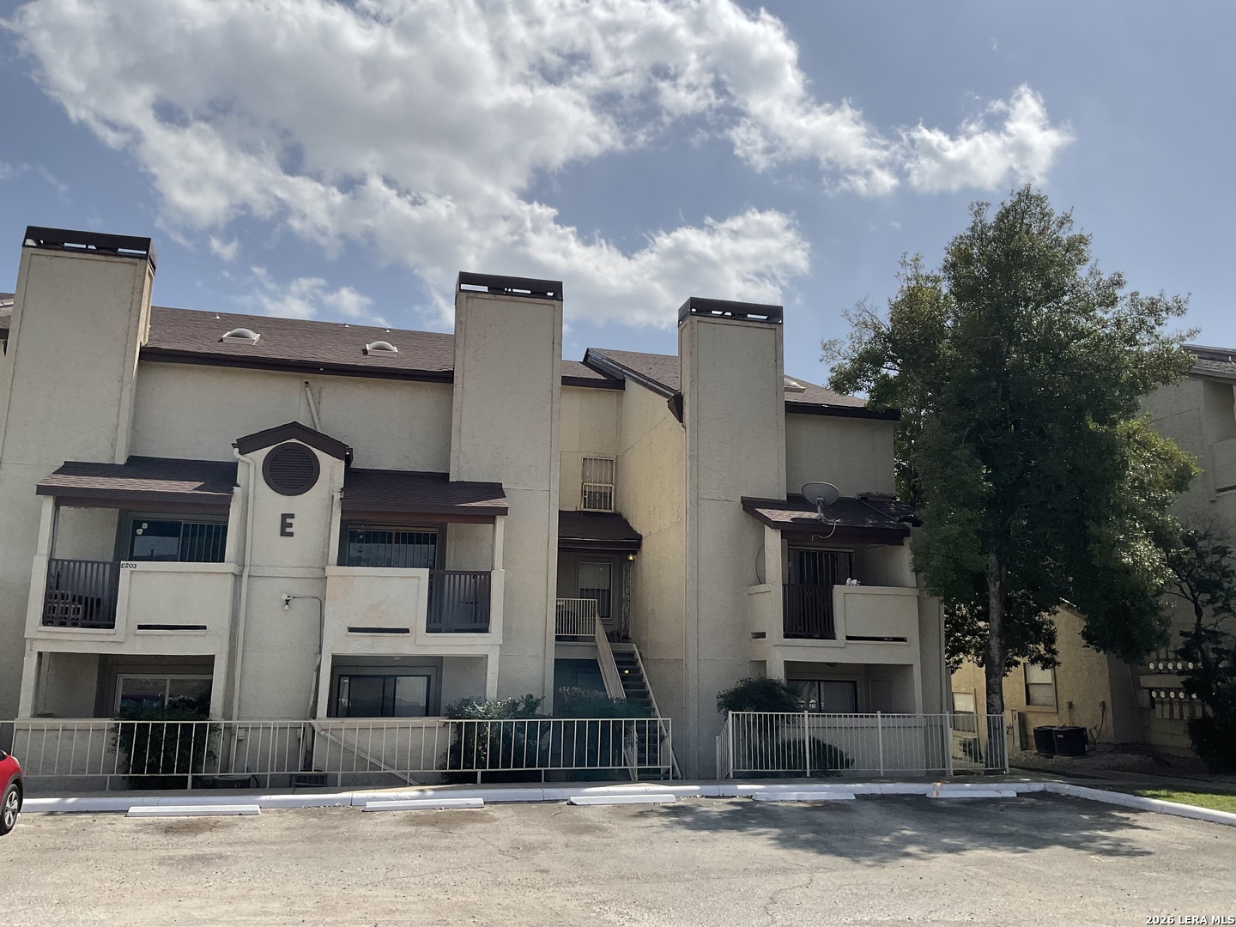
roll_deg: -0.5
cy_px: 464
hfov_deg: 61.7
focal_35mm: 29
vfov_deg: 48.2
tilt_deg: +12.5
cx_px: 618
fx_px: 1035
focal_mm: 3
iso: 20
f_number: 1.8
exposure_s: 1/3788
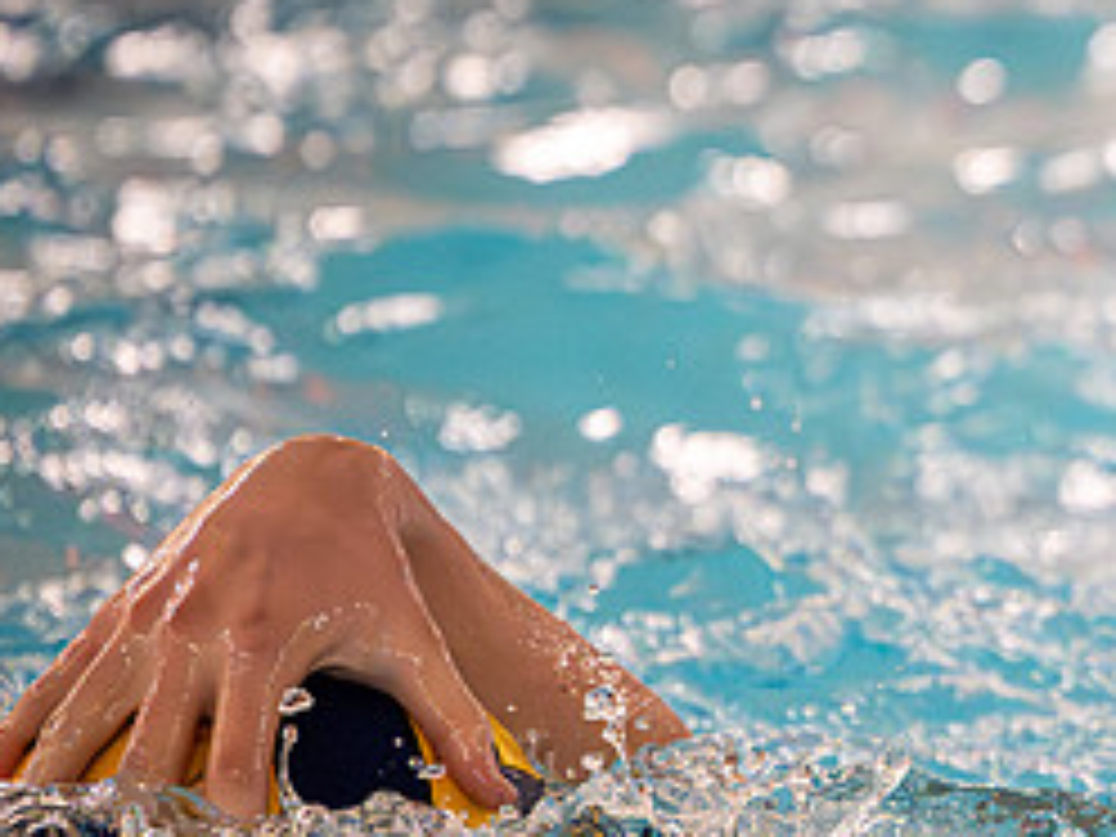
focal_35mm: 934
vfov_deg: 1.6
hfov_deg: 2.1
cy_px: 316
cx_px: 1912
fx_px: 30112
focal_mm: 280
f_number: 4
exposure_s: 1/1000
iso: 14400
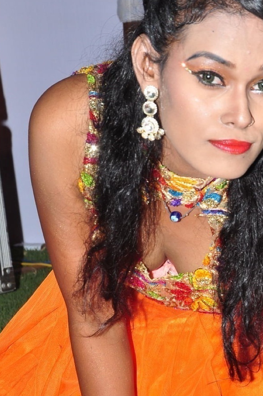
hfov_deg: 7.6
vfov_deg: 11.5
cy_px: 278
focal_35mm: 179
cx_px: 216
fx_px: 1967
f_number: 11
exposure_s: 1/125
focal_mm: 66
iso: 400
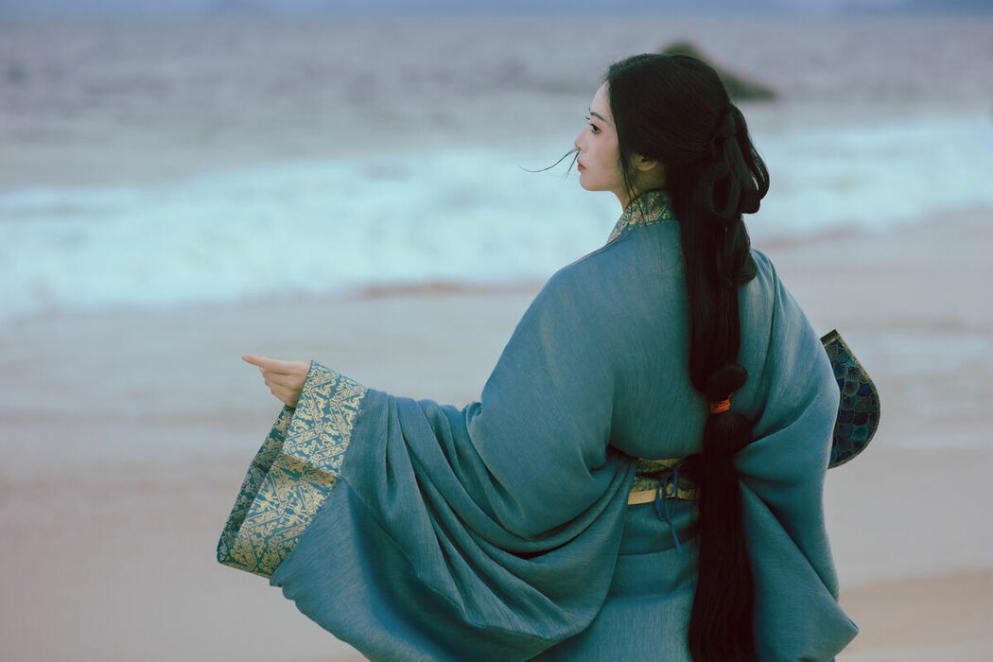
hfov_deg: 23.9
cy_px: 331
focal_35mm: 85
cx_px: 496
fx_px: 2344
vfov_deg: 16.1
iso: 250
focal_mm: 85
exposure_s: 1/1250
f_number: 2.5
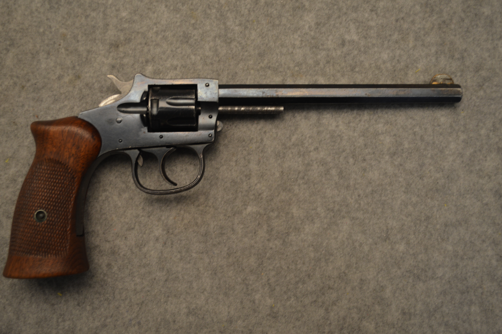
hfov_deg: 53.2
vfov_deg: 36.8
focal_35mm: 36
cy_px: 167
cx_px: 251
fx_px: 502
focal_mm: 24
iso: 400
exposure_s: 1/40
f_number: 4
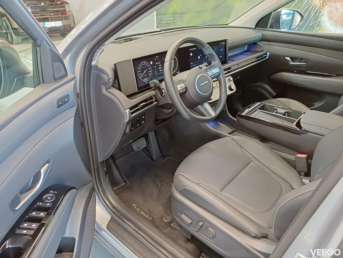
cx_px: 172
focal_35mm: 25
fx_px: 248
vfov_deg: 54.9
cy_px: 129
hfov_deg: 69.4
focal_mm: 4.65
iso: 1000
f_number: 1.8
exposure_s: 1/20
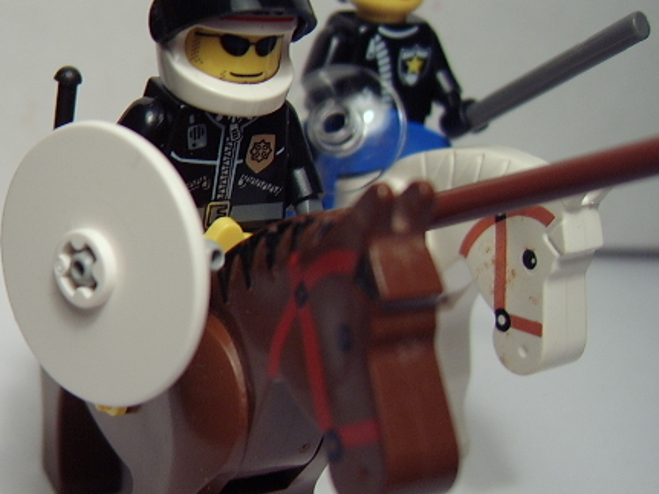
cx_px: 176
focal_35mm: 46
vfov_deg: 31.5
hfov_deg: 40.3
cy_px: 258
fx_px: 875
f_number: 2.7
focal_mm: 8.13
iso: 100
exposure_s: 1/60
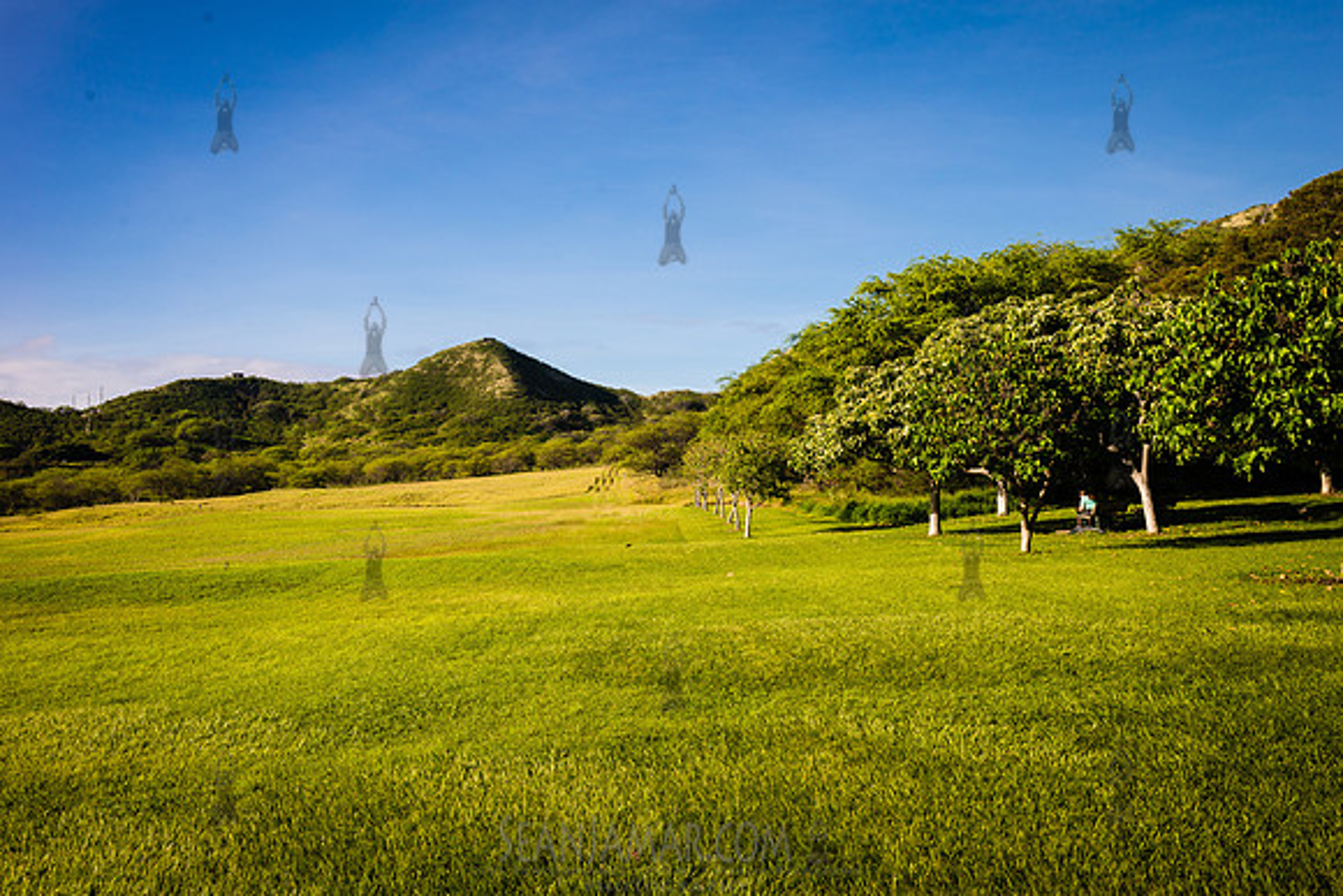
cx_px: 672
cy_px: 448
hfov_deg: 54.4
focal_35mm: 35
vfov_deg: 37.9
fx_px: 1306
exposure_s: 1/200
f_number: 10
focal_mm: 35
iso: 200
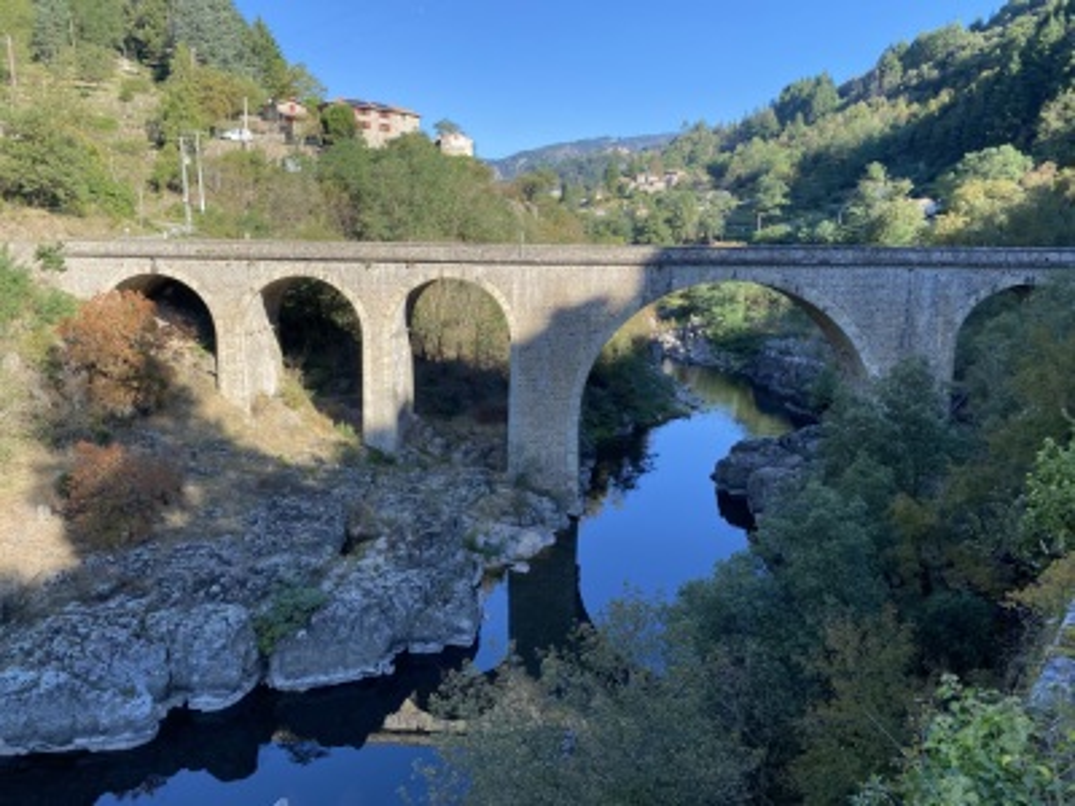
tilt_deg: -13.4
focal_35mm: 26
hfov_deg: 67.3
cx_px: 538
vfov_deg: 53.1
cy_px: 403
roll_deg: -0.9
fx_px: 807
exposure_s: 1/805
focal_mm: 4.25
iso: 32
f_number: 1.8
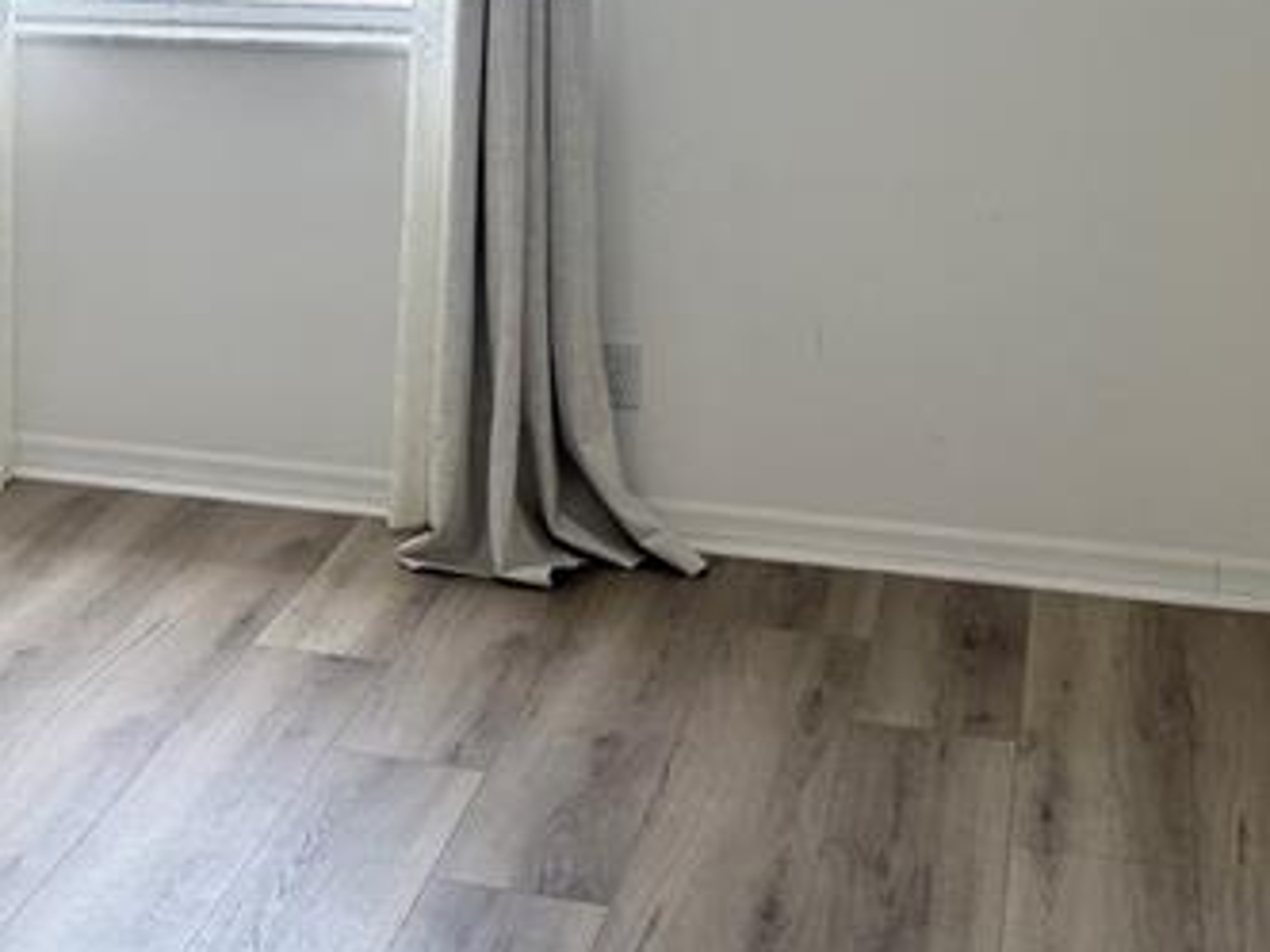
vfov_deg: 19.6
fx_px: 2715
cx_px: 57
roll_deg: -0.3
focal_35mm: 74
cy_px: 130
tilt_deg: -10.3
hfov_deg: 25.3
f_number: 1.78
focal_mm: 6.76
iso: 100
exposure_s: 1/193
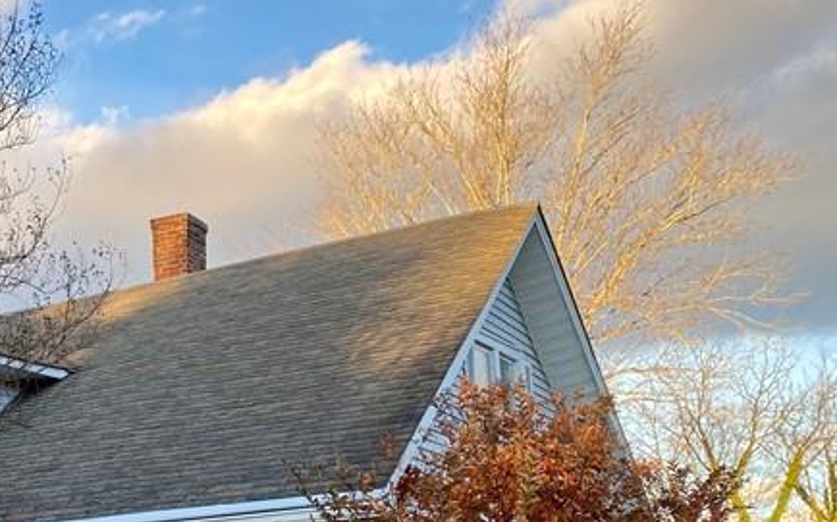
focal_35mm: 65
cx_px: -56
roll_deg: +1.9
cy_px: 507
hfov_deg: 28.9
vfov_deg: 19.5
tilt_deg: +7.3
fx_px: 1482
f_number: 1.8
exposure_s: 1/332
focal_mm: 4.25
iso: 32
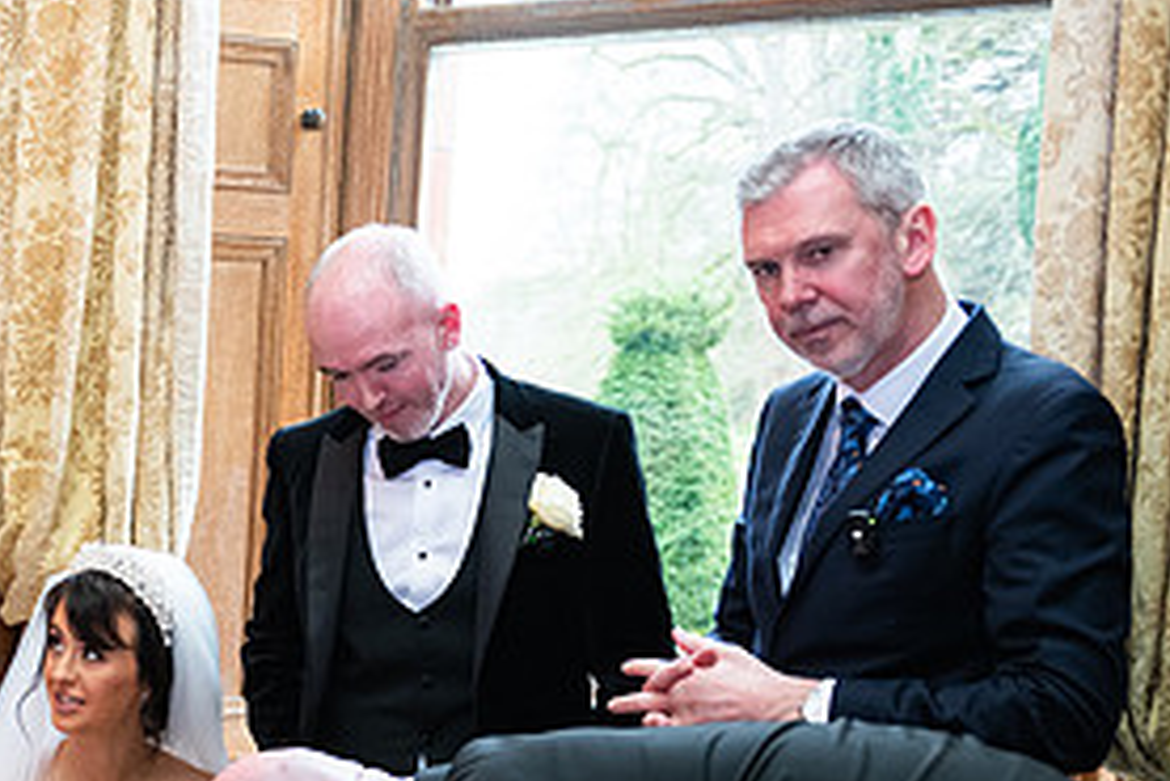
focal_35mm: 65
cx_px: -42
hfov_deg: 28.7
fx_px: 2114
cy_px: 800
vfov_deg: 20.2
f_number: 3.5
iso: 1000
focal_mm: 31
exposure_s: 1/160
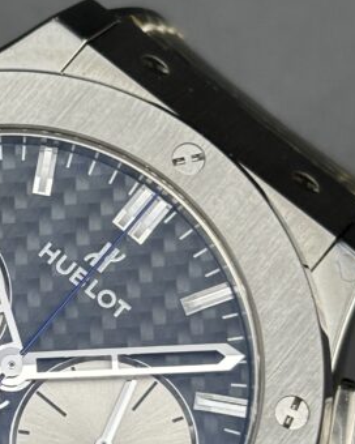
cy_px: 278
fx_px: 2009
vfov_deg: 12.6
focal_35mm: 153
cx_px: -25
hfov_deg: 10.0
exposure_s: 1/100
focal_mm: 5.96
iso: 40
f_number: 1.6
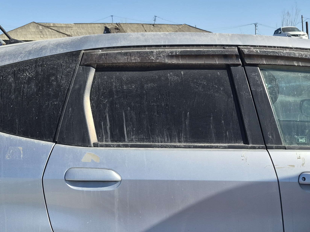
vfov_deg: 25.9
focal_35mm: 56
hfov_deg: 33.5
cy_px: 157
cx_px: 241
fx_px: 501
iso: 80
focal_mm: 5.4
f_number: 1.8
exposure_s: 1/5360
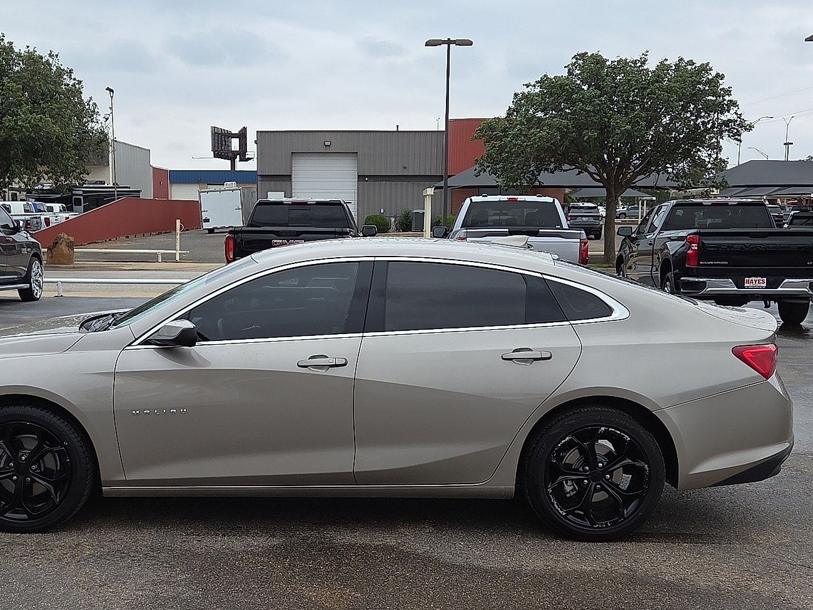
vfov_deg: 30.2
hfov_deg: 39.5
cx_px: 333
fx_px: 1127
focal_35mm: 48
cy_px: 369
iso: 76
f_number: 1.8
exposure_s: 1/2500
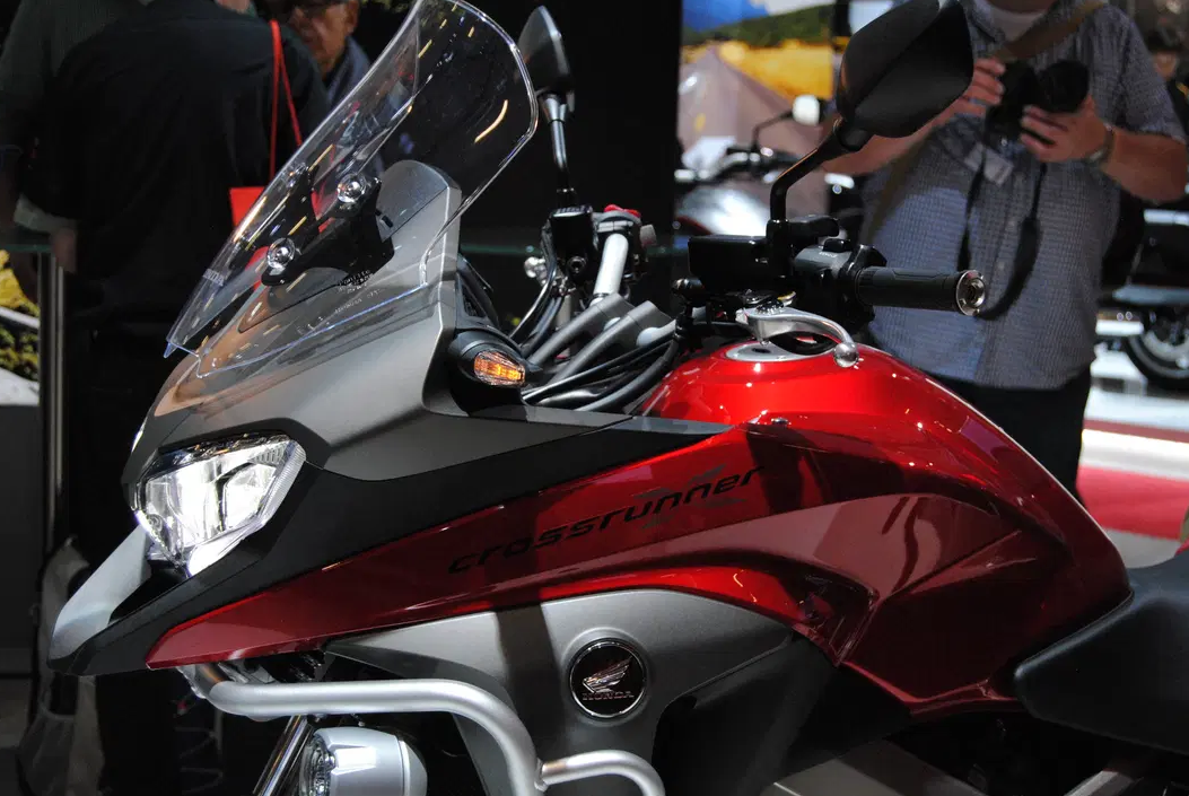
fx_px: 2712
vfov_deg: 16.7
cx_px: 579
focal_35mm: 82
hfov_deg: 24.7
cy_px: 399
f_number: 5.3
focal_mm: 48
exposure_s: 1/200
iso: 800
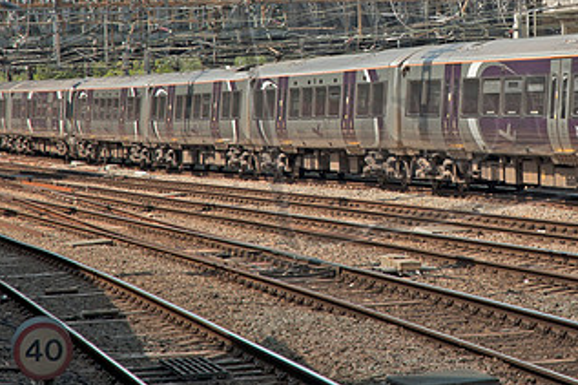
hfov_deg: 10.7
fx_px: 3081
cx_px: 481
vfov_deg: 7.1
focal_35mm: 192
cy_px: 41
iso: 250
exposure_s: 1/500
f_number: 5.6
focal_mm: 70
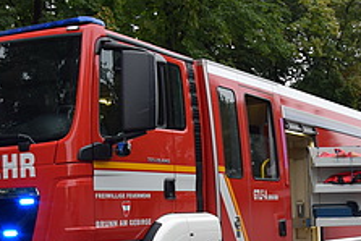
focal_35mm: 67
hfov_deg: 30.0
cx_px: 205
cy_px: 239
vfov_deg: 19.7
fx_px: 673
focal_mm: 21
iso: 400
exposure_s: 1/160
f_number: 6.3
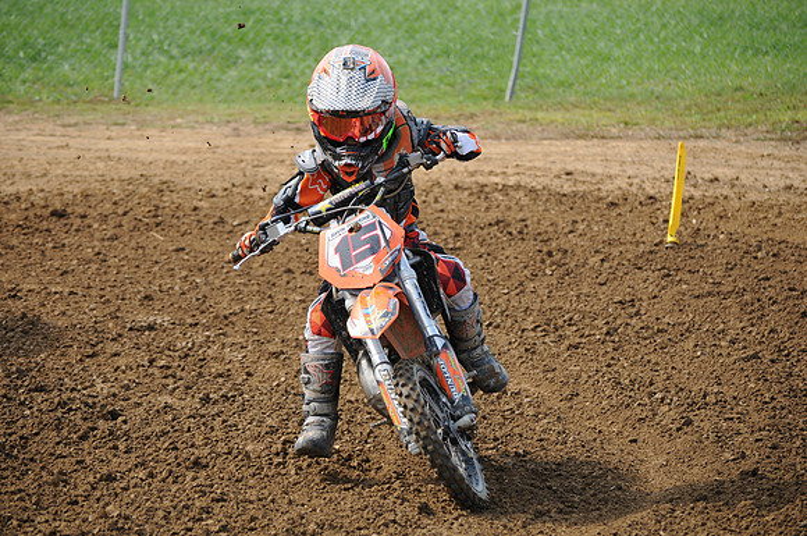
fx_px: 3425
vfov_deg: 8.9
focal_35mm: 153
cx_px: 404
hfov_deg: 13.4
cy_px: 268
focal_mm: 102
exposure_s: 1/1000
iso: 400
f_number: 5
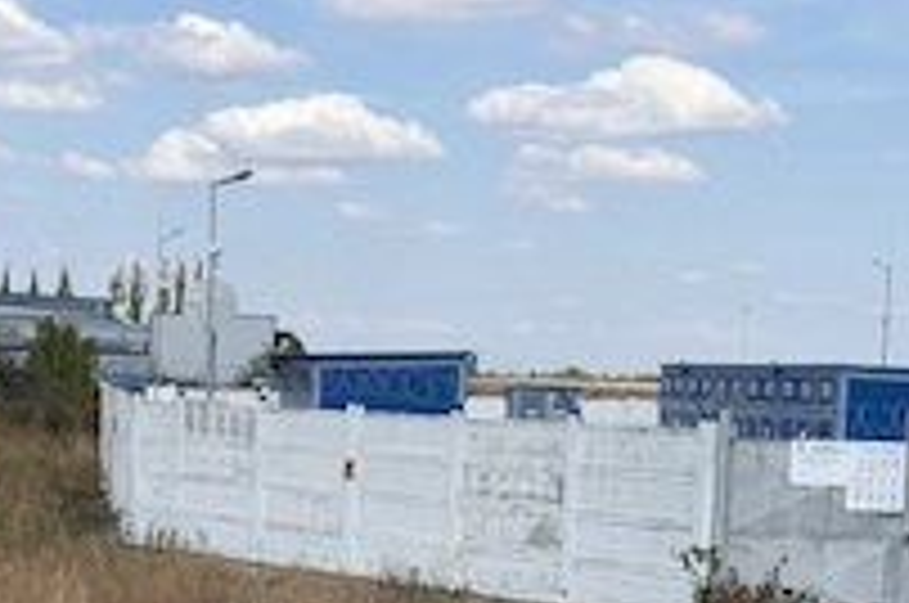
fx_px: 2496
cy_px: 608
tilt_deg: -5.8
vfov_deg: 13.6
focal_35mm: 99
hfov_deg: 20.5
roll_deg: -0.6
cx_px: 252
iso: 64
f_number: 1.78
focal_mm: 6.76
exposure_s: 1/5587
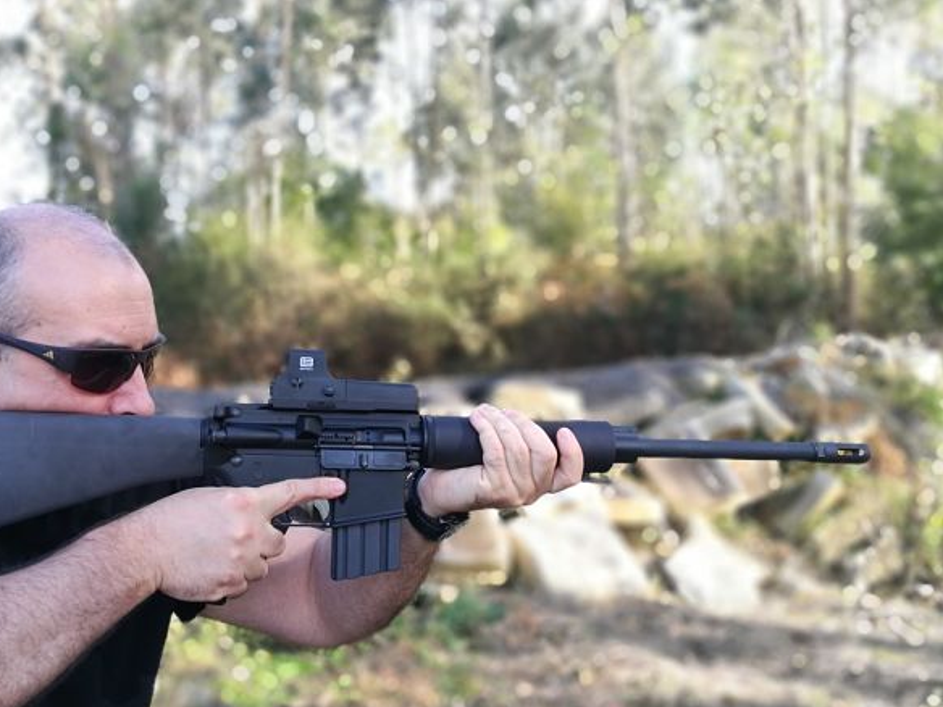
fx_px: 1008
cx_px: 376
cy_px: 404
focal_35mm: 37
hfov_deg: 49.8
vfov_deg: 38.6
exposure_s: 1/100
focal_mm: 4.5
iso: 50
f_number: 4
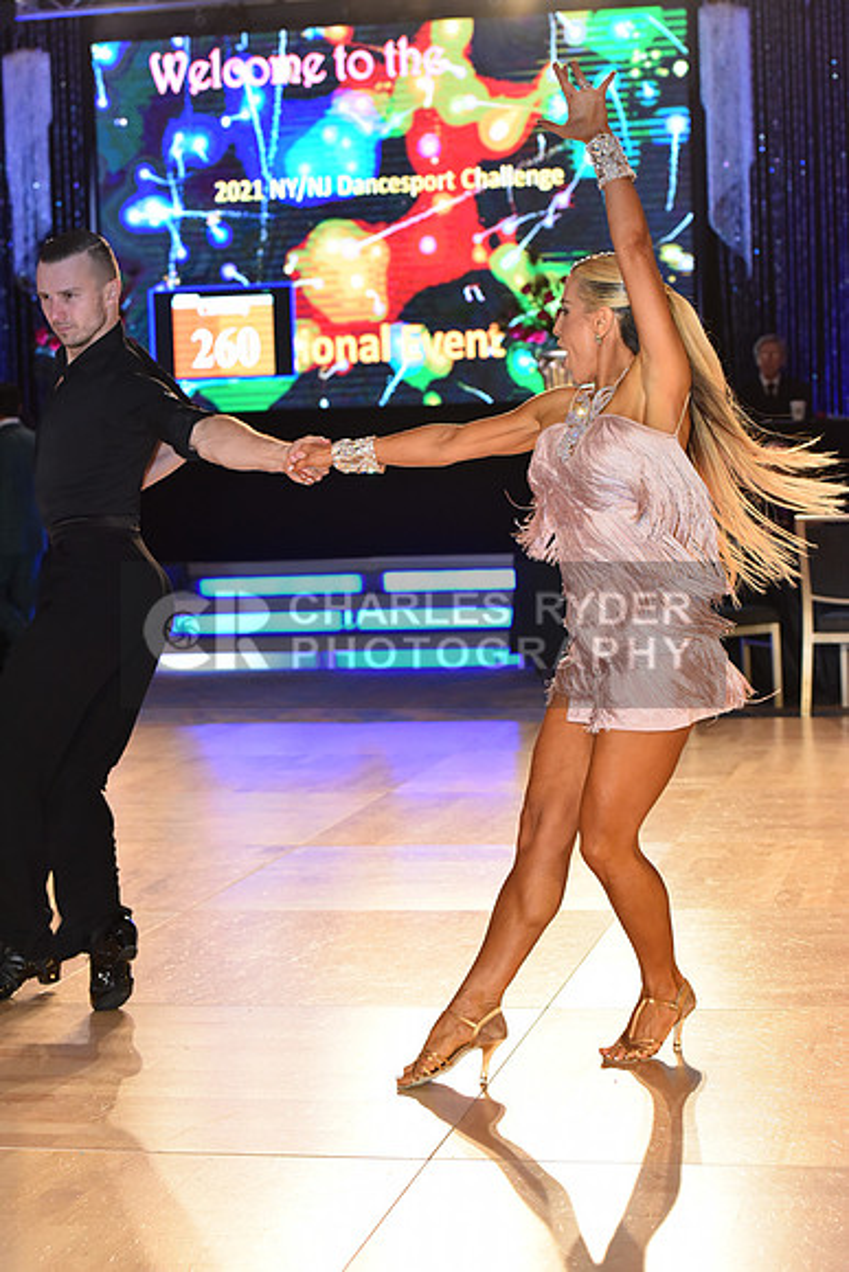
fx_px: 2475
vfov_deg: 28.8
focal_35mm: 70
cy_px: 636
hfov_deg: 19.5
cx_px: 424
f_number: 5
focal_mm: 70
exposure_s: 1/250
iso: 2000
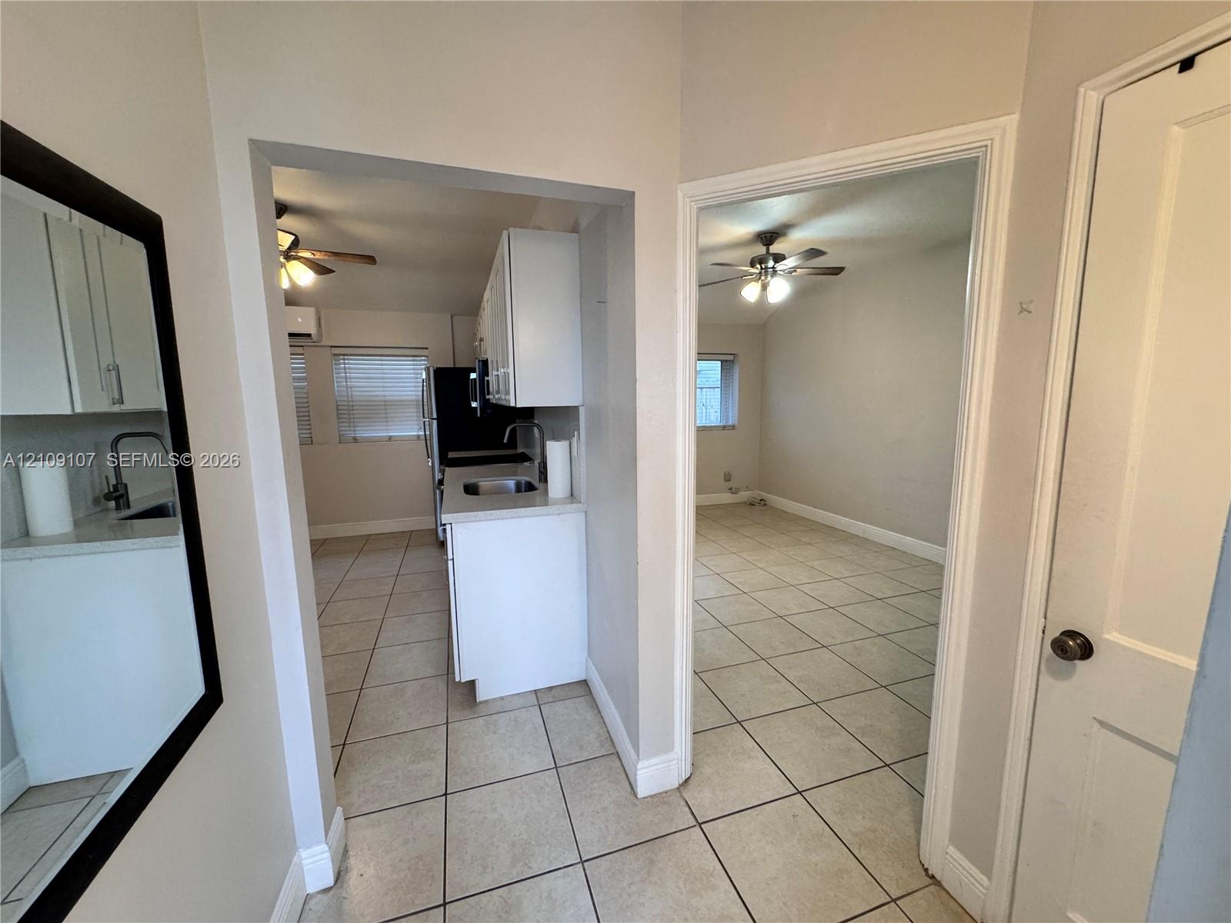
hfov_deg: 102.1
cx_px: 616
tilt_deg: -8.7
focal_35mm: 14
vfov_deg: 85.7
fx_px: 498
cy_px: 462
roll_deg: +0.4
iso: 320
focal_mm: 2.22
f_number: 2.2
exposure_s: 1/120
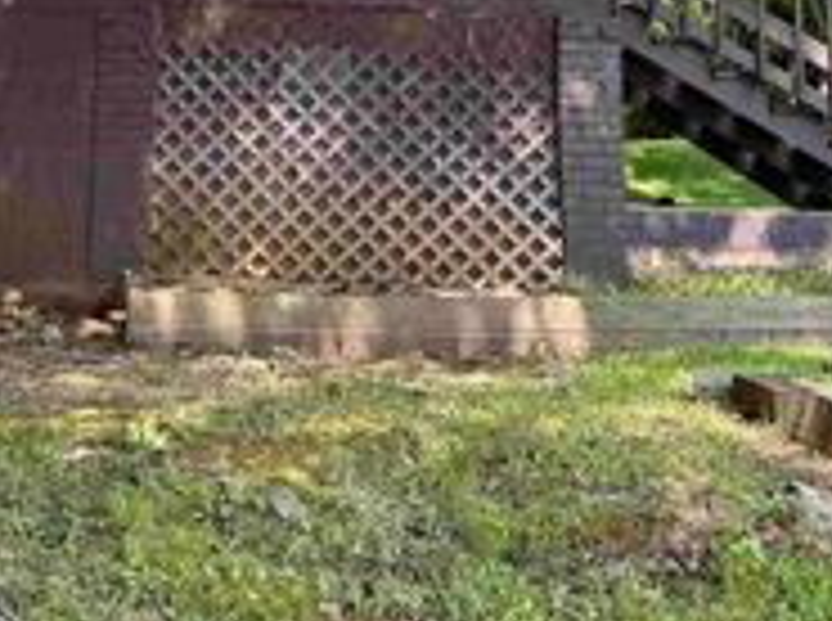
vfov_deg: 21.1
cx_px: 108
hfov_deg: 28.9
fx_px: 1559
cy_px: -110
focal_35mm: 65
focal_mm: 6.76
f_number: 1.78
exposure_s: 1/397
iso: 80
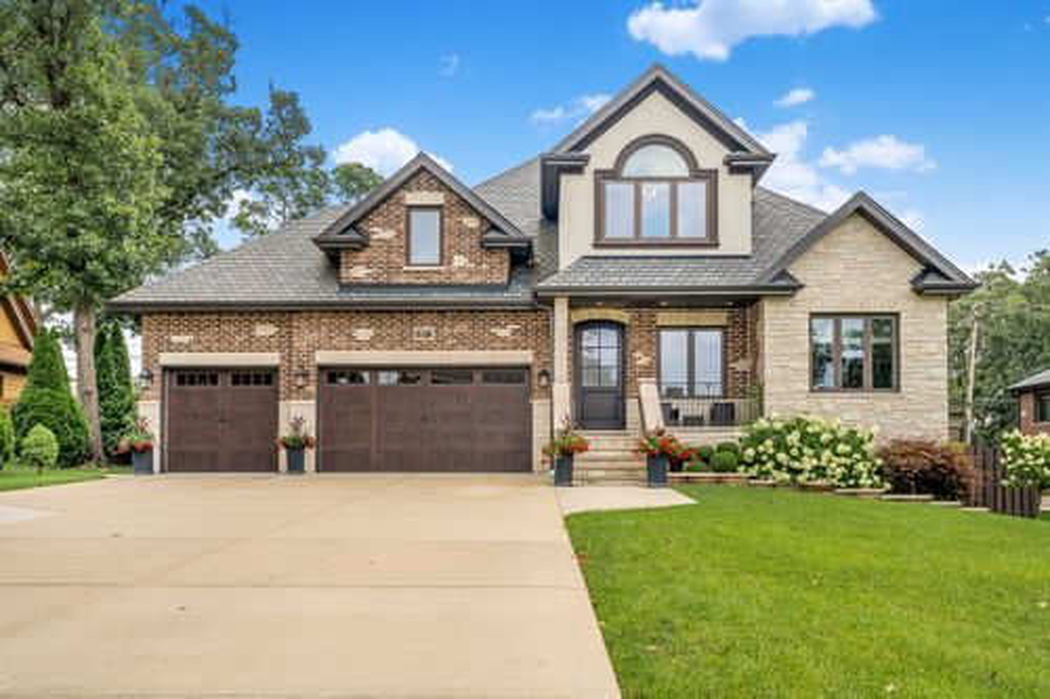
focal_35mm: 30
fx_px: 875
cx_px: 525
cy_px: 350
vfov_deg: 43.6
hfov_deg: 61.9
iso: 640
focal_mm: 30
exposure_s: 1/400
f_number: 9
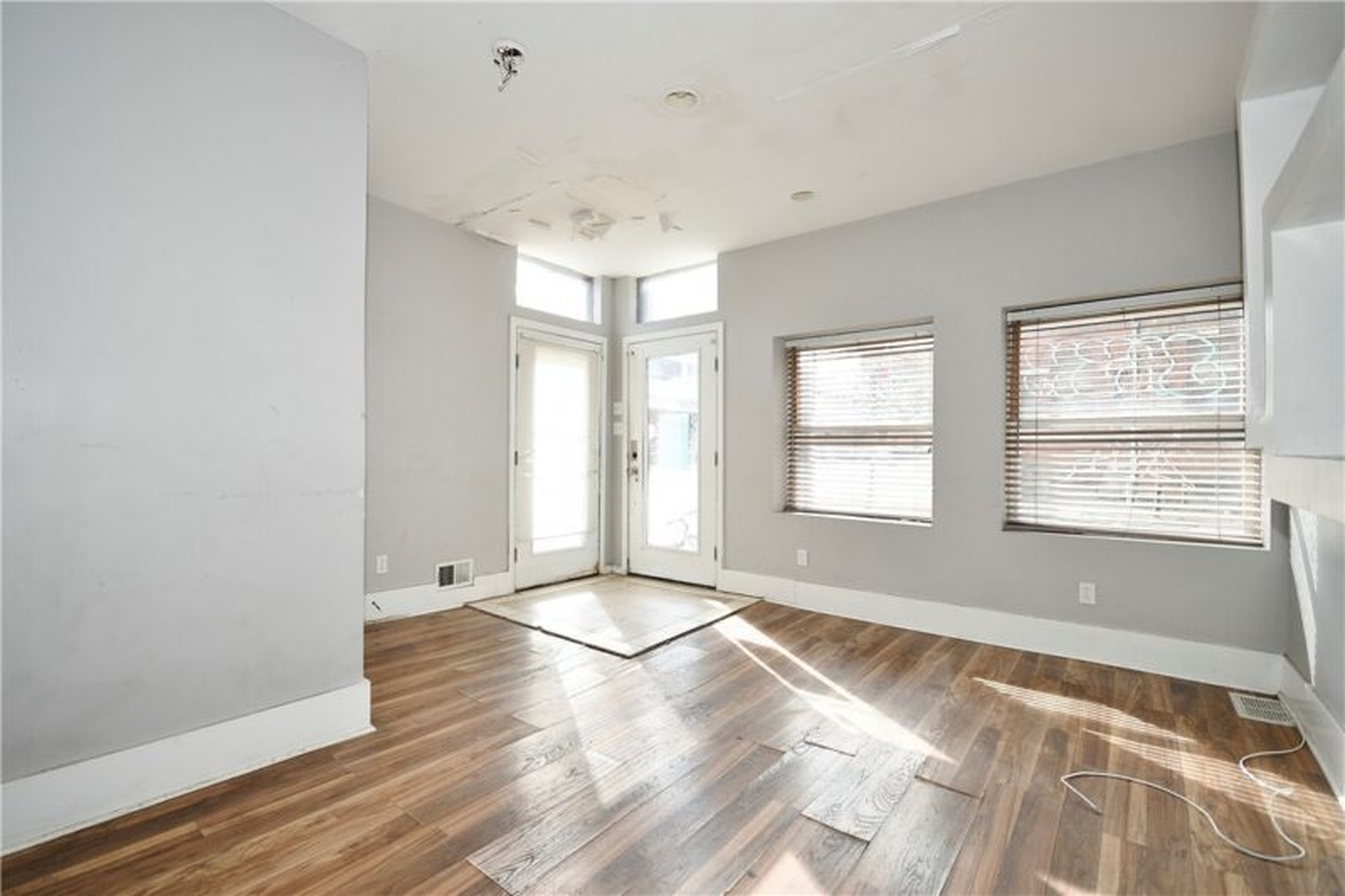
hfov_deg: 100.4
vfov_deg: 77.3
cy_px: 448
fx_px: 560
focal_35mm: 15
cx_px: 672
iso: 500
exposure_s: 1/250
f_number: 4.5
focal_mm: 10
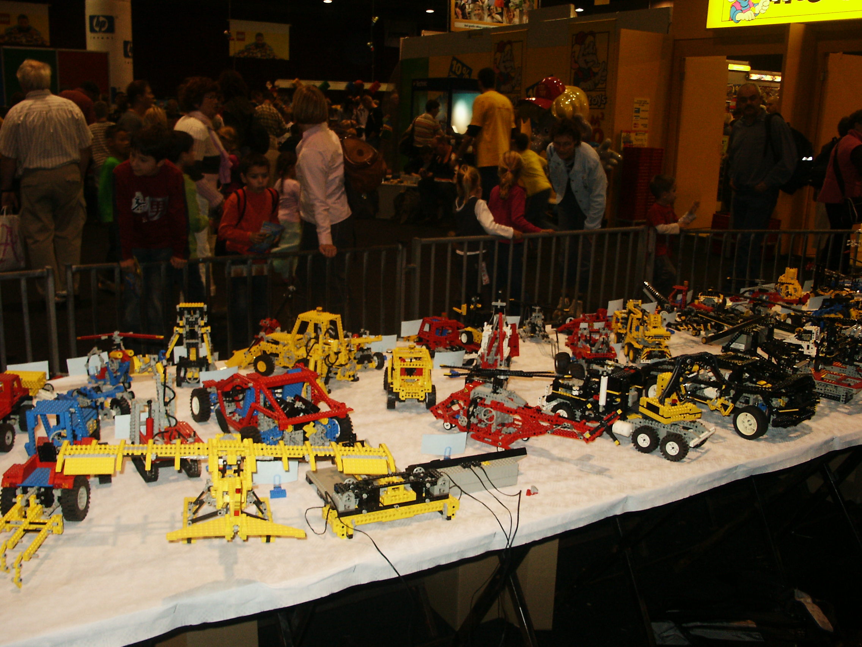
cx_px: 431
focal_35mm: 35
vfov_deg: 40.7
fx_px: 872
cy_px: 324
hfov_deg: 52.6
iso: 200
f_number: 3
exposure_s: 1/45
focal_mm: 7.18
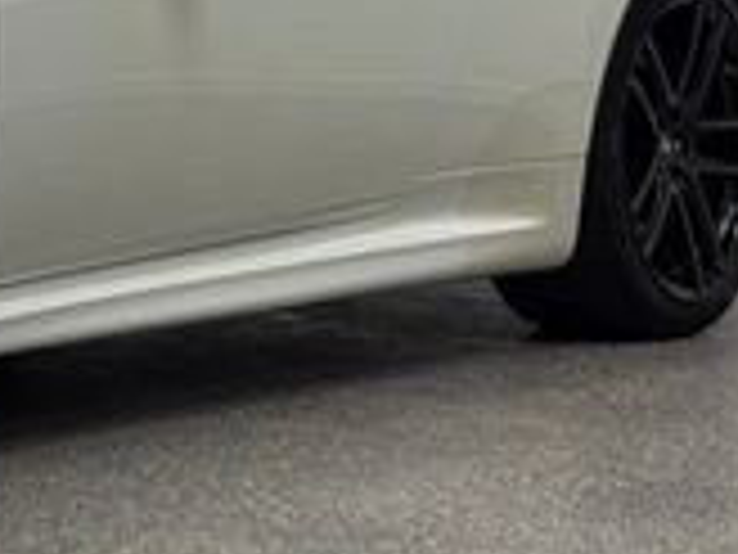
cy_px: -239
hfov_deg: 10.2
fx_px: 3987
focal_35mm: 187
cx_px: -428
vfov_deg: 7.8
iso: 64
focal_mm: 6.76
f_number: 1.78
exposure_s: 1/466
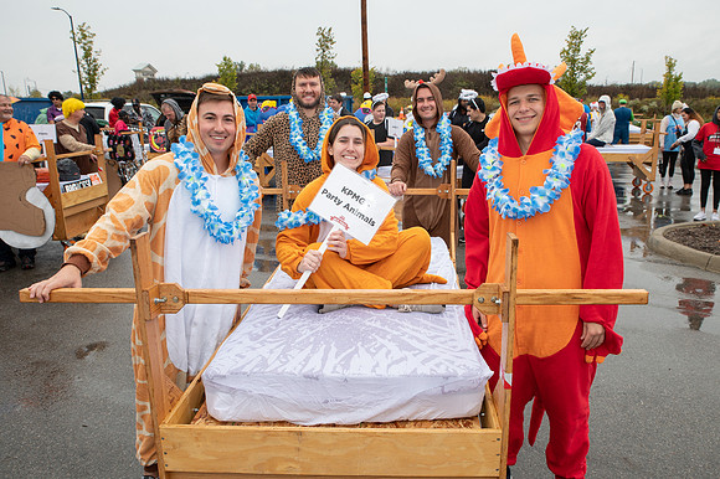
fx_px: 634
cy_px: 256
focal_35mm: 32
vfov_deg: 41.4
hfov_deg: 59.1
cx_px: 390
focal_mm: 29
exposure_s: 1/200
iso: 400
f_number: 6.3
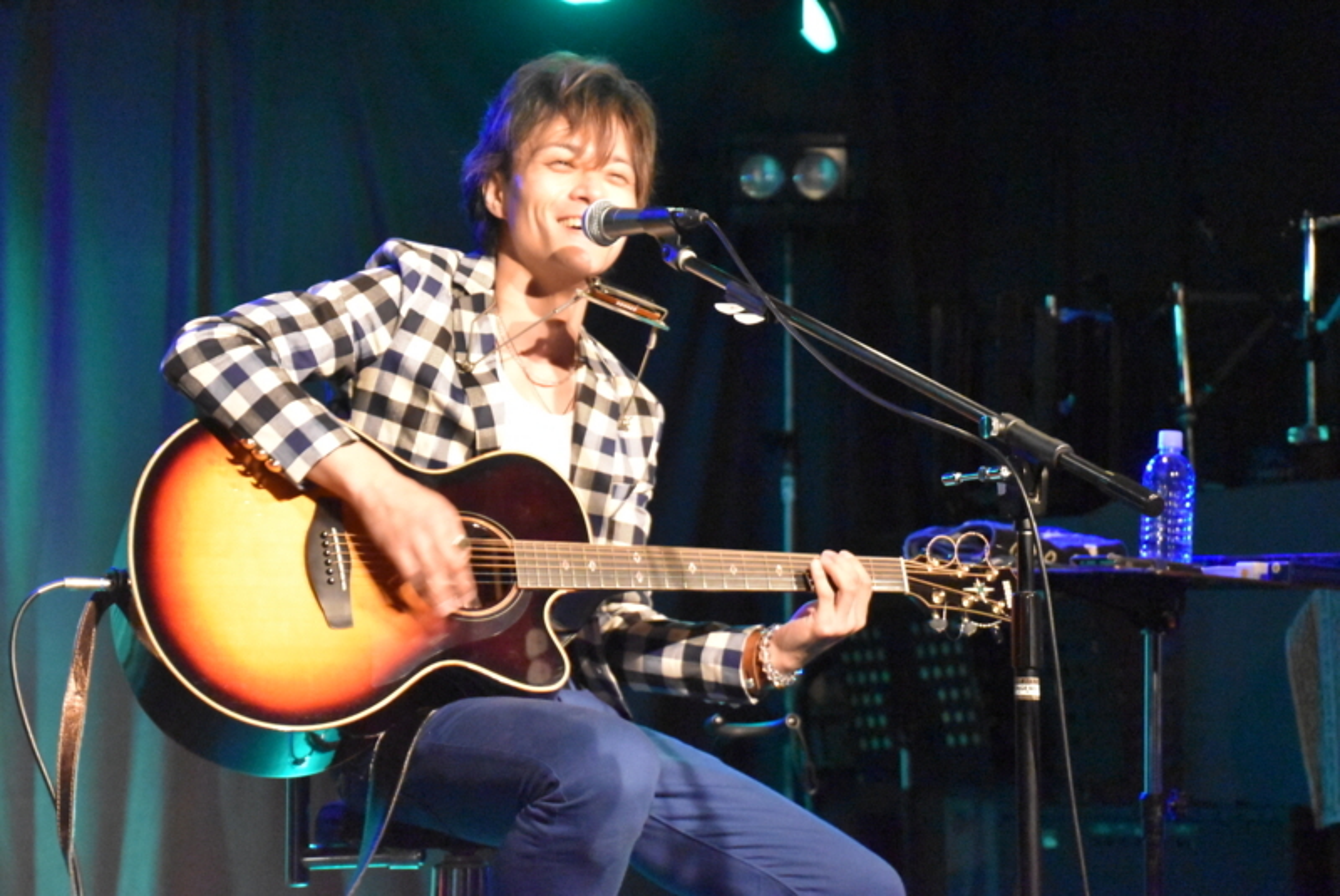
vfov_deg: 13.1
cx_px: 670
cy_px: 448
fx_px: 3912
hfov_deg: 19.4
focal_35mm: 105
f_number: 5.3
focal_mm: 70
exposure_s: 1/60
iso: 12800
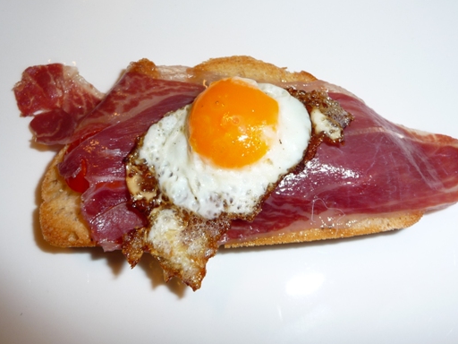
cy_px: 182
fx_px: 463
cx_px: 232
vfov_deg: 40.7
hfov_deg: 52.6
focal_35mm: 35
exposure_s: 1/30
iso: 100
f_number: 3.3
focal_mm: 4.7
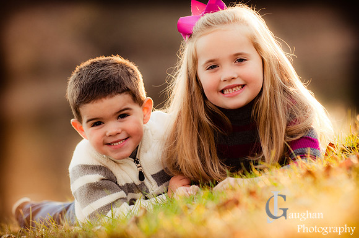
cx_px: 180
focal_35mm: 278
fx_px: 2763
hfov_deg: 7.4
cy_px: 119
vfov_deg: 4.9
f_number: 3.2
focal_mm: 185
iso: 400
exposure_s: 1/200
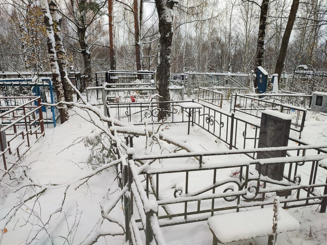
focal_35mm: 25
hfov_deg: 69.4
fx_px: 236
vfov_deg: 54.9
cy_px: 122
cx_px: 164
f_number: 1.9
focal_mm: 6.04
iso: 50
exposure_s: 1/142
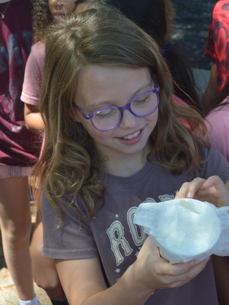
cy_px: 149
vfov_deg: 27.0
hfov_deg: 20.0
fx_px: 635
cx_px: 215
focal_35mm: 72
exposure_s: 1/125
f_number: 5.6
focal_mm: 32
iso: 125
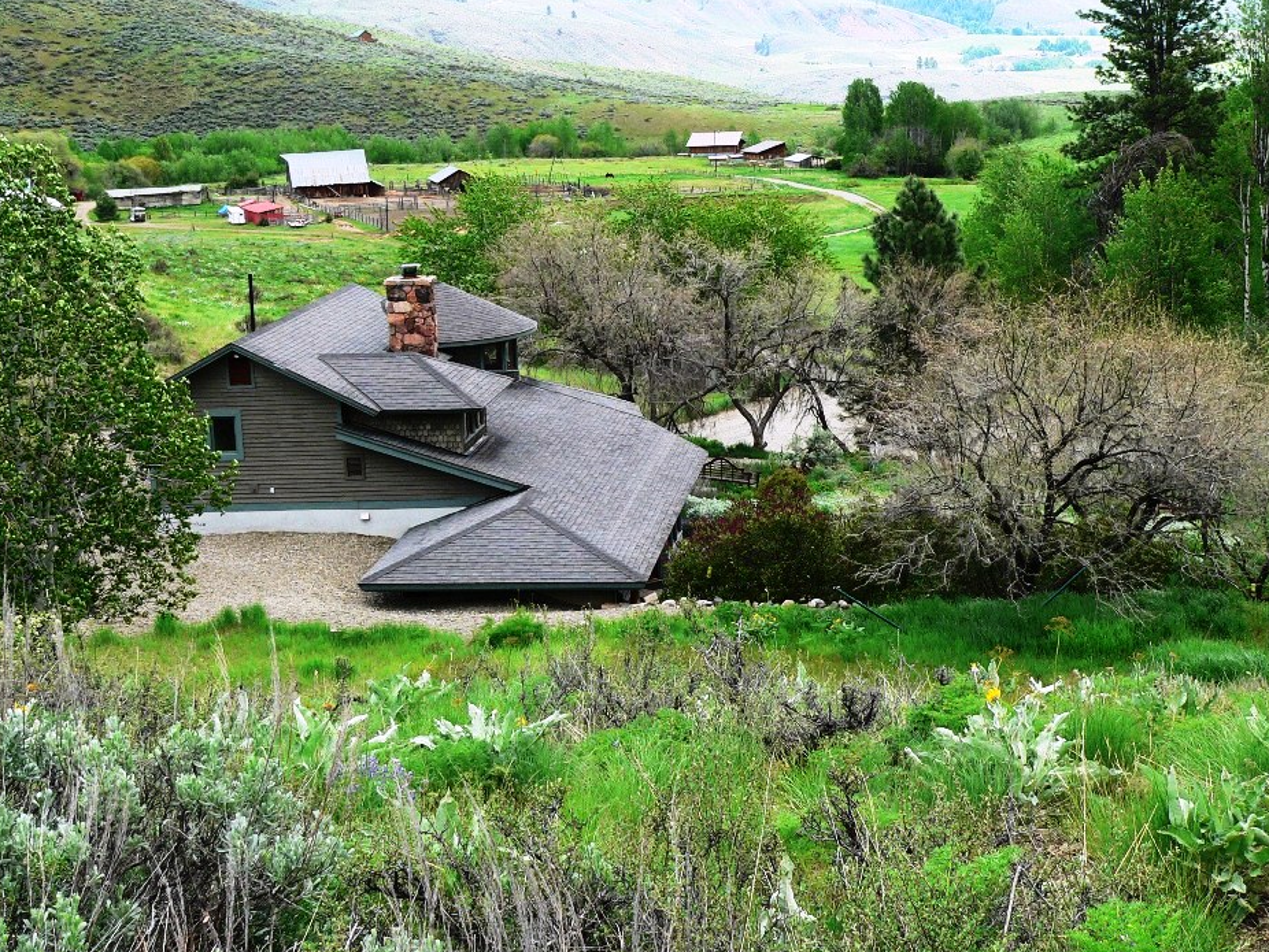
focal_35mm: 63
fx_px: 2310
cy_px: 436
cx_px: 604
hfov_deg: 30.7
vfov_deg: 23.3
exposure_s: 1/320
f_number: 4
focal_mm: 9.4
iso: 100
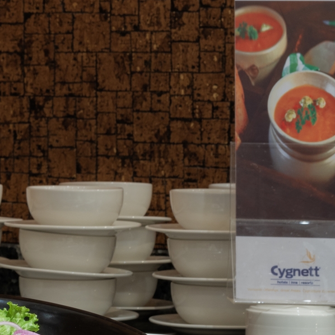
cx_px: -395
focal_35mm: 213
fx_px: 2332
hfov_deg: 7.8
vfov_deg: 8.2
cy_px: 31
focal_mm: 50
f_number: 11
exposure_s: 4
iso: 100
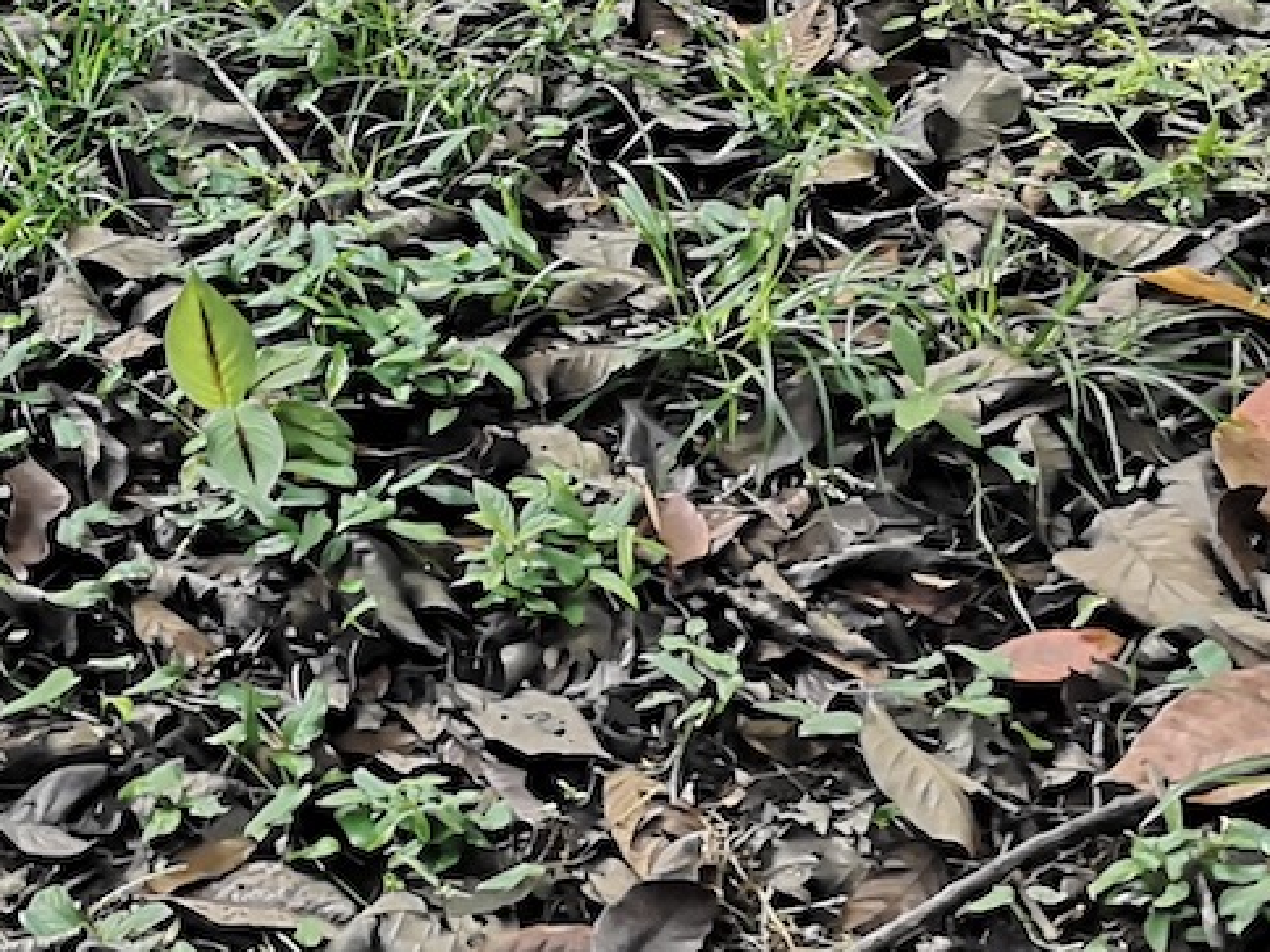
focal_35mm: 107
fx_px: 3926
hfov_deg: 16.2
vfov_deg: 12.5
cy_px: -829
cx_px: -845
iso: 50
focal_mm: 3.95
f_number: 1.8
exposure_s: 3
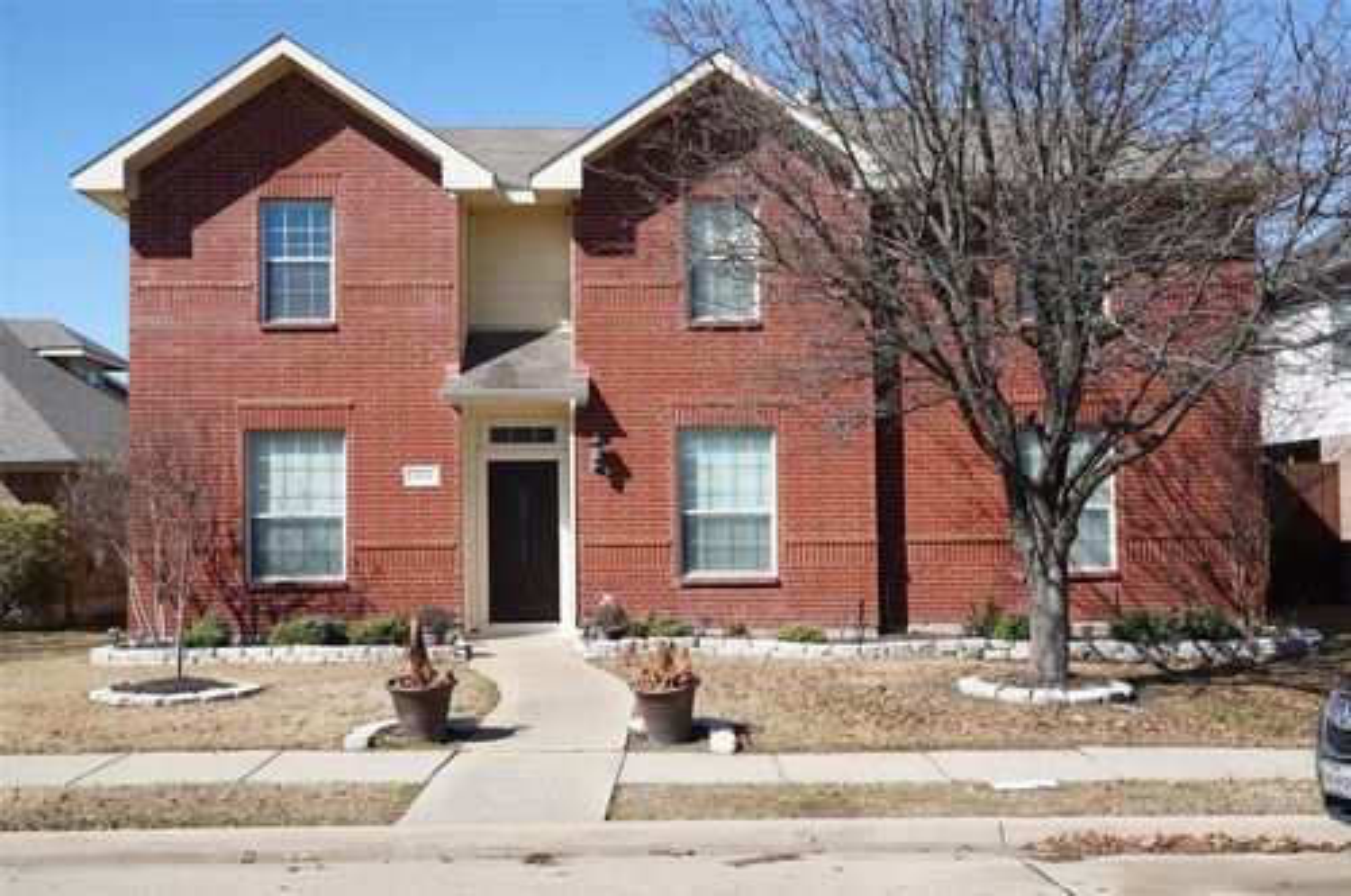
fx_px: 1424
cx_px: 676
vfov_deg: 35.0
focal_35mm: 38
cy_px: 448
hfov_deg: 50.8
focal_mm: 38
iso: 200
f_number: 9
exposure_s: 1/320
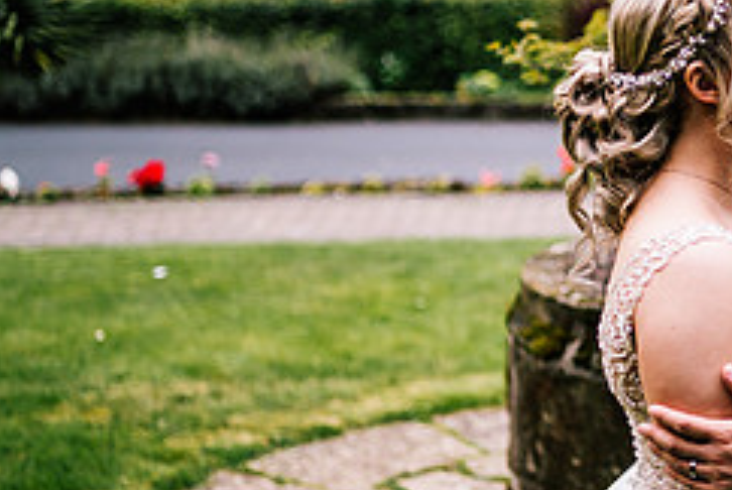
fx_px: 1710
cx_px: 799
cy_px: 162
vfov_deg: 16.3
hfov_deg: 22.8
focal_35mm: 84
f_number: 1.4
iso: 250
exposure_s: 1/250
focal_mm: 35
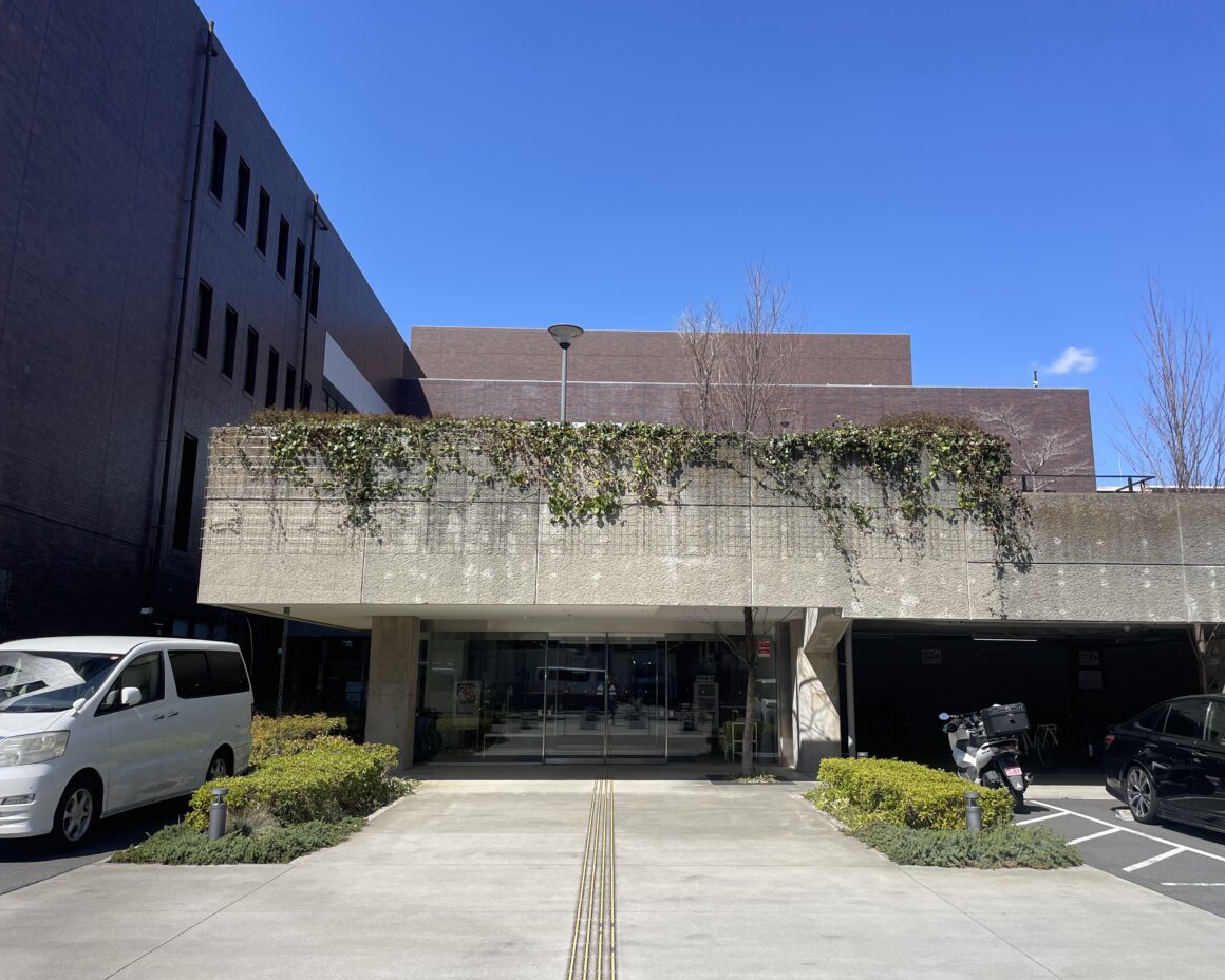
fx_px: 1015
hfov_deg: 62.2
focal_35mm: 28
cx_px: 633
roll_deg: +0.3
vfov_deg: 51.5
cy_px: 480
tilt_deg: +11.4
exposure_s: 1/4292
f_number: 1.6
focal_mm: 4.2
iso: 50
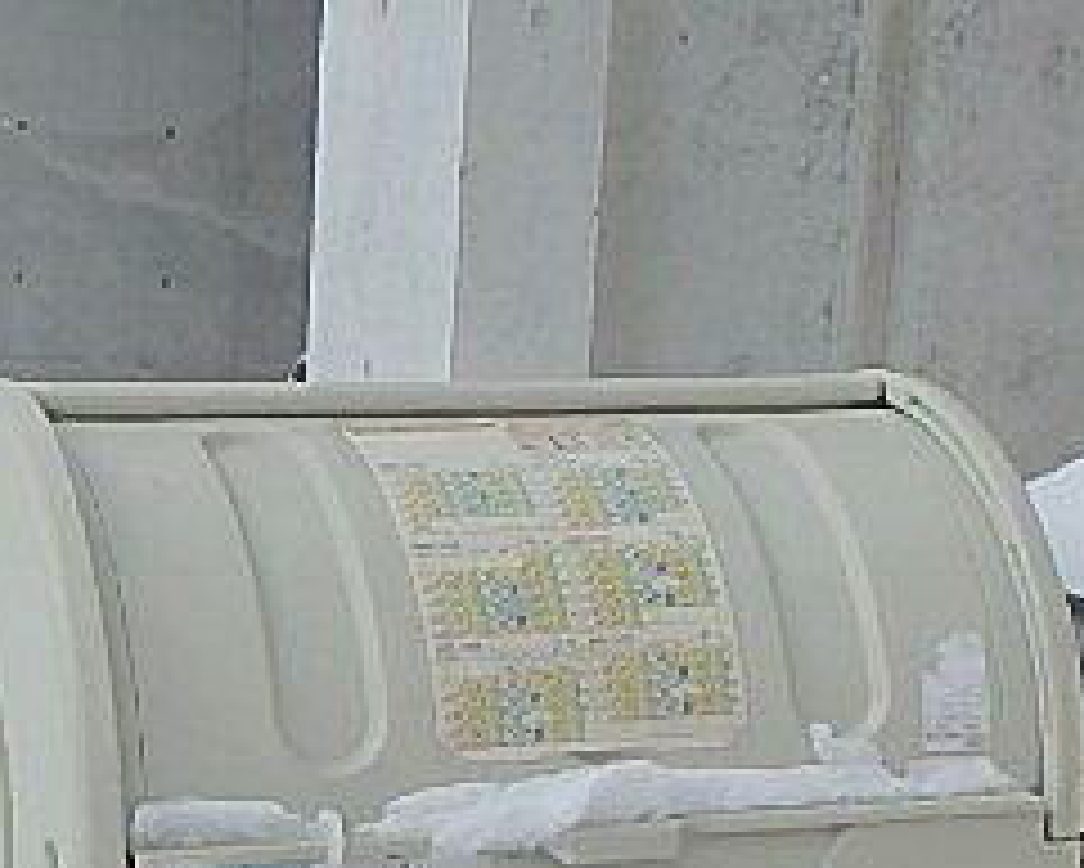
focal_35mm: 101
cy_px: 971
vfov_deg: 14.9
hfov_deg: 18.9
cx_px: 765
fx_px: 3242
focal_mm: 6.9
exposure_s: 1/1000
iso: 125
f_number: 5.1
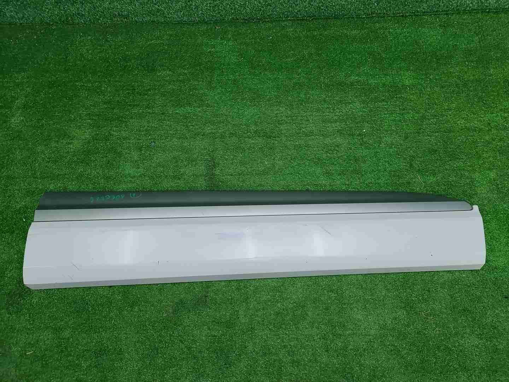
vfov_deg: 53.1
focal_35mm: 26
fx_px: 382
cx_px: 254
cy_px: 191
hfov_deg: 67.3
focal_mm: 5.4
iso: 78
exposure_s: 1/50
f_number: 1.8
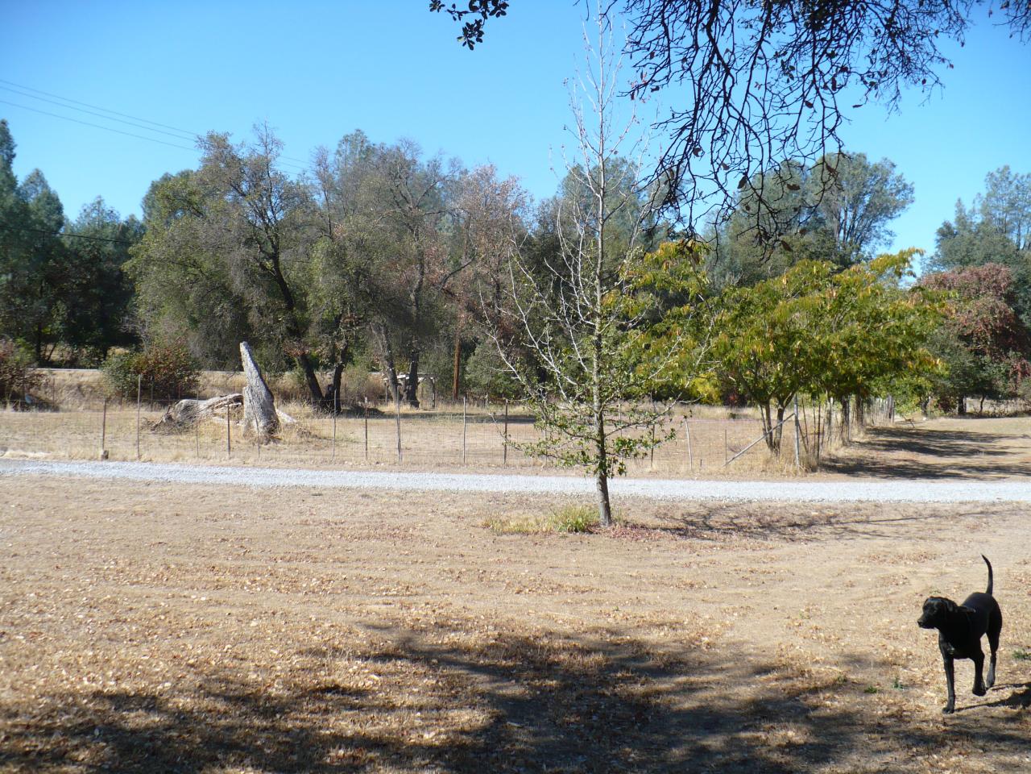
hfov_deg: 50.1
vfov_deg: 38.7
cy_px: 387
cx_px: 516
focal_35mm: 37
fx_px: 1102
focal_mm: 6.1
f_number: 2.8
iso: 100
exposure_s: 1/800
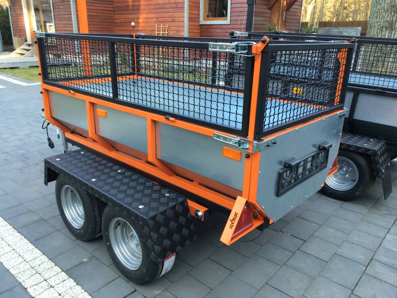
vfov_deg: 48.2
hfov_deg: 61.7
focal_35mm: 29
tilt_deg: -19.1
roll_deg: +0.1
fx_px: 333
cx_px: 198
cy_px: 149
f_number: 2.2
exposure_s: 1/50
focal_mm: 4.15
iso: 32
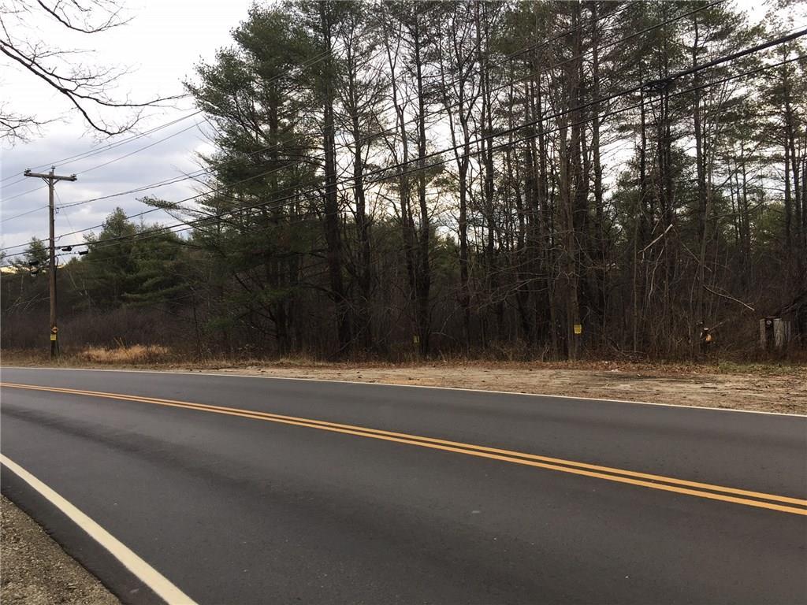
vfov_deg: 48.2
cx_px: 404
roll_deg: +2.4
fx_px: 676
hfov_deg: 61.7
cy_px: 302
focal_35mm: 29
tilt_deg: +1.6
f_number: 2.2
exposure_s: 1/151
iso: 25
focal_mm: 4.15
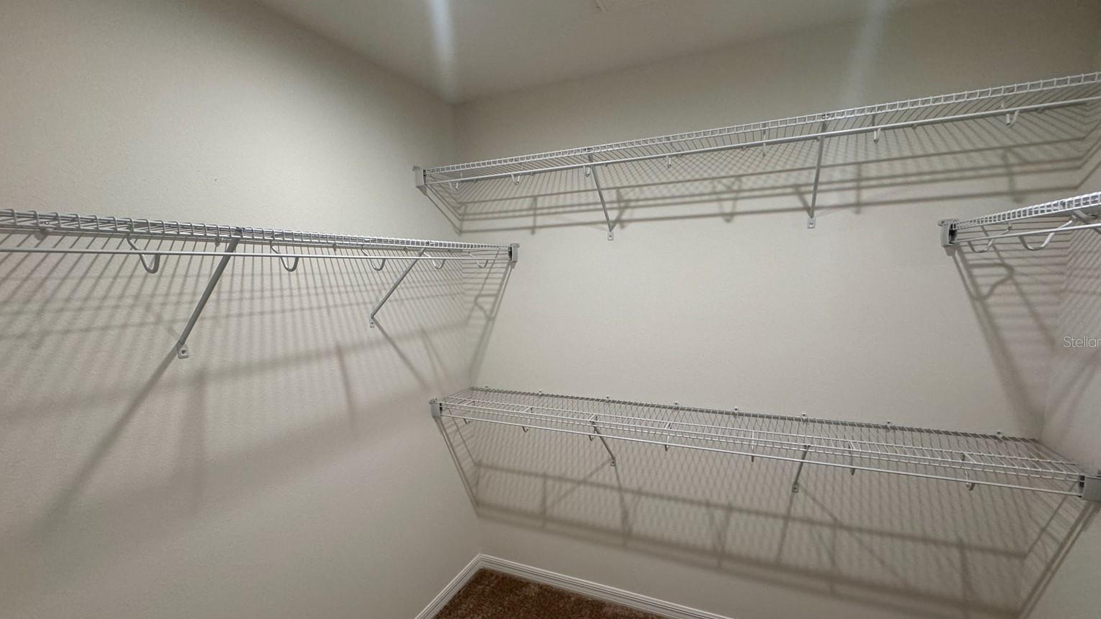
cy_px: 341
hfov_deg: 99.4
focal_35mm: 16
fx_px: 467
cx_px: 554
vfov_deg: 66.9
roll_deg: +1.7
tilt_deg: -8.7
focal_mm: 2.22
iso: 160
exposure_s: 1/120
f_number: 2.2
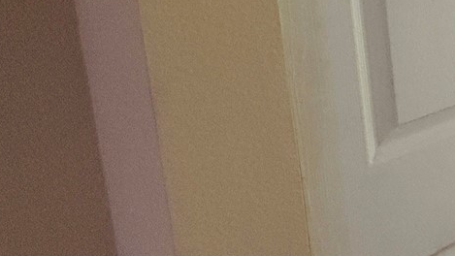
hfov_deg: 26.2
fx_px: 627
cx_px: 716
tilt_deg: -6.2
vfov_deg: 21.2
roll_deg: +0.9
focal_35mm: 52
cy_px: -66
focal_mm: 2.22
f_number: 2.2
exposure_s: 1/120
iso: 320
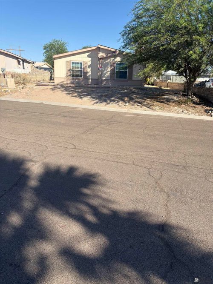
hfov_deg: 53.0
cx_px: 106
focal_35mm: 26
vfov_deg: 67.3
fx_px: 213
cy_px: 142
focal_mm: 5.96
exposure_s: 1/2538
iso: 50
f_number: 1.6
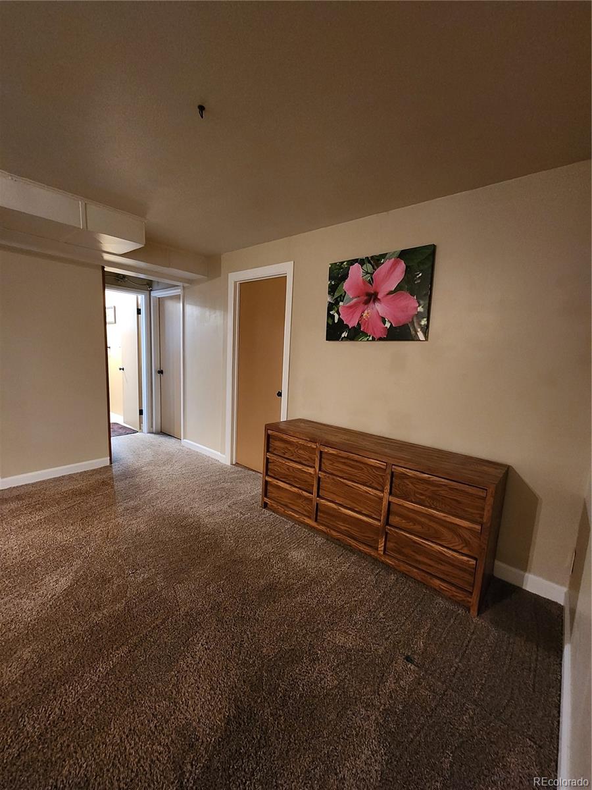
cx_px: 296
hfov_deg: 89.9
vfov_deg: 106.2
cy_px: 395
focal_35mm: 13
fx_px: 296
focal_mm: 2.2
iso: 800
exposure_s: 1/24
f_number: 2.2
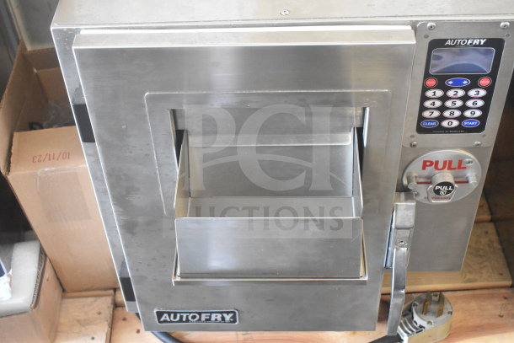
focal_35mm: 52
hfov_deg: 37.8
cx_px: 257
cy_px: 172
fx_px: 750
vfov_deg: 25.8
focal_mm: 35
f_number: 5
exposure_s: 1/100
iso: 6400
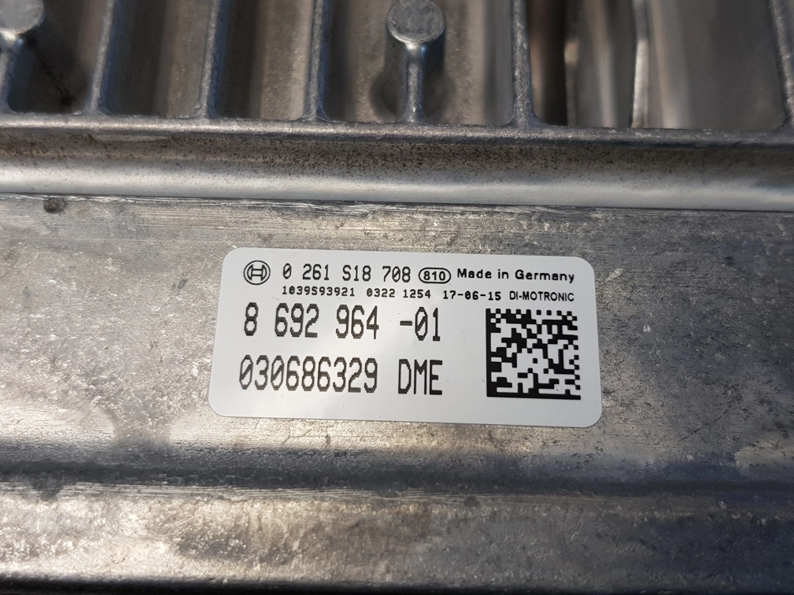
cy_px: 298
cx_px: 397
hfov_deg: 67.3
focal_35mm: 26
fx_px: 596
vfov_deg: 53.0
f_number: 1.7
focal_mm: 4.2
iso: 40
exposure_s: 1/112
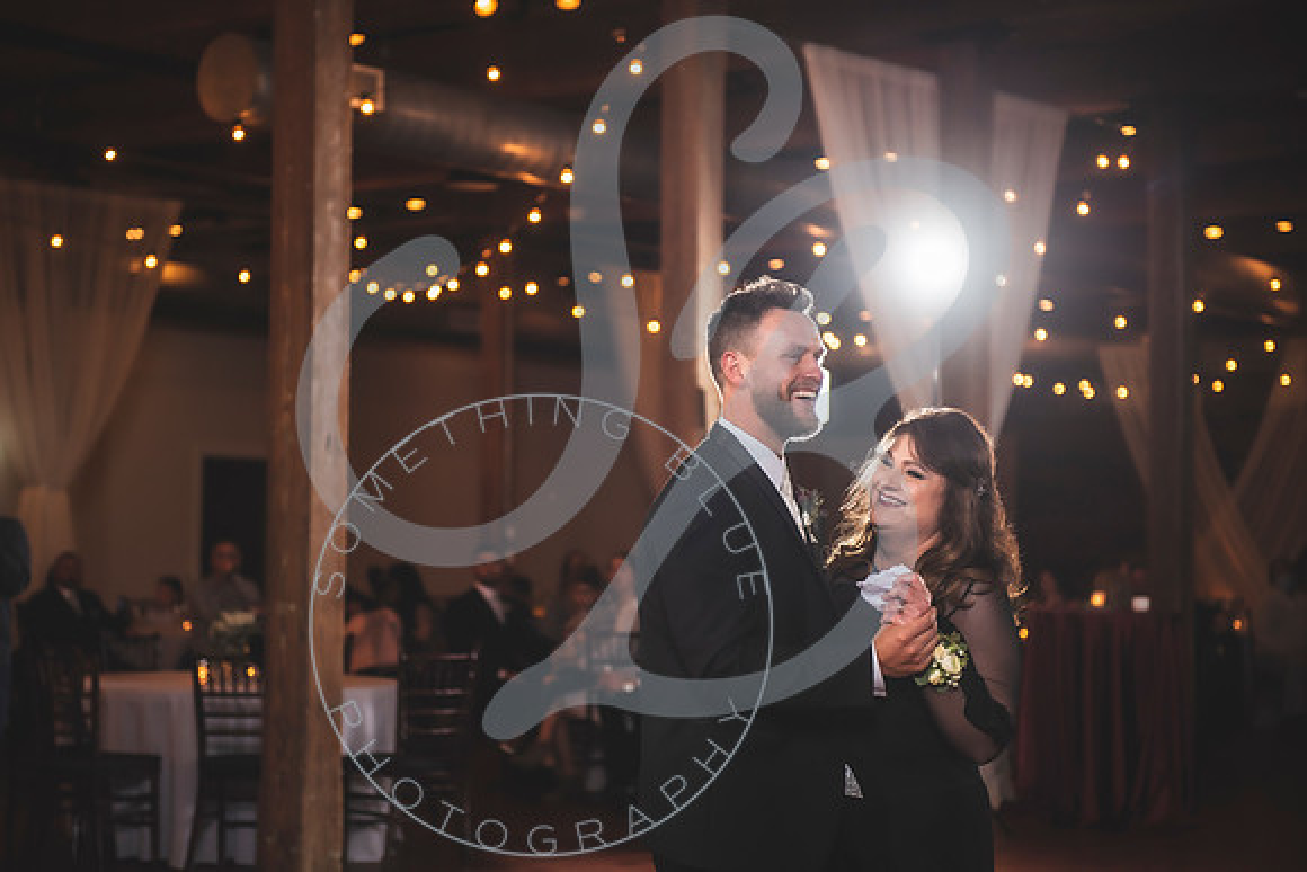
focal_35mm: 70
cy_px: 436
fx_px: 2542
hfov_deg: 28.8
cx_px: 654
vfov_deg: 19.5
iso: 400
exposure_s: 1/125
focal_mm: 70
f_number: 2.8
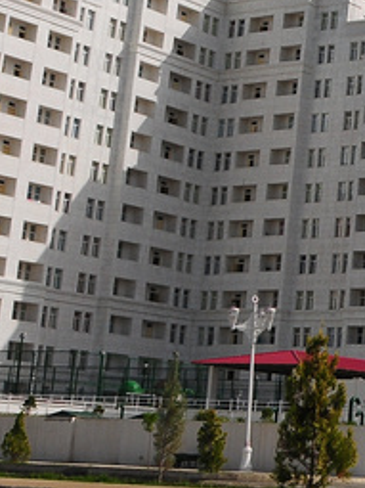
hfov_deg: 12.4
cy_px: 44
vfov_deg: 18.6
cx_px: 747
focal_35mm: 104
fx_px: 1463
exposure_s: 1/640
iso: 250
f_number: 13
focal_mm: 18
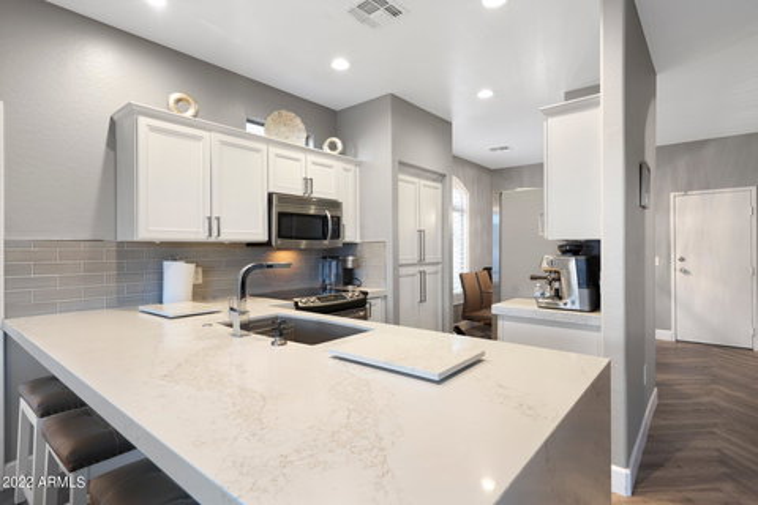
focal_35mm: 18
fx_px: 379
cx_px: 379
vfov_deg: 67.4
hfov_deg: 90.0
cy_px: 252
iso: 500
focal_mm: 18
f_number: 8
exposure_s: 1/1.67
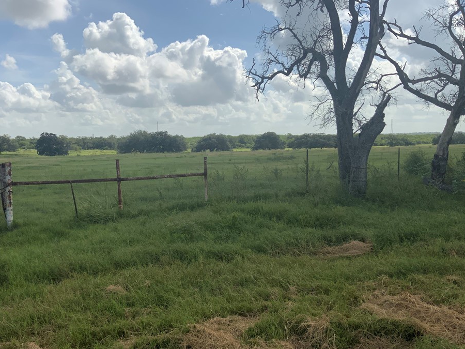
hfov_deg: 55.2
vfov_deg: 42.9
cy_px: 190
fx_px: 443
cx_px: 206
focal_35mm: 33
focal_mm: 3
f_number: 1.8
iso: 16
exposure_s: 1/2959
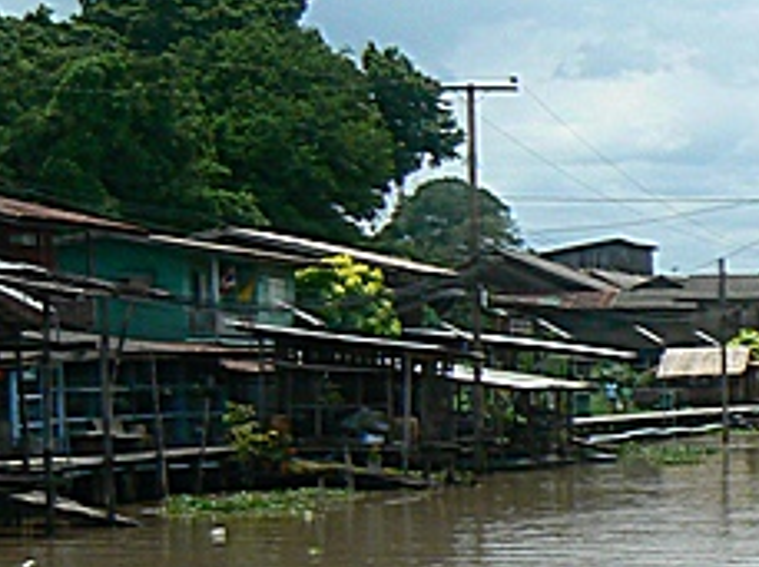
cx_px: 1263
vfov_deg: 11.6
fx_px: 2758
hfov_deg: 14.2
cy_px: 620
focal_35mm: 126
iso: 100
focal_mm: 6
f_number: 8
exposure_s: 1/500
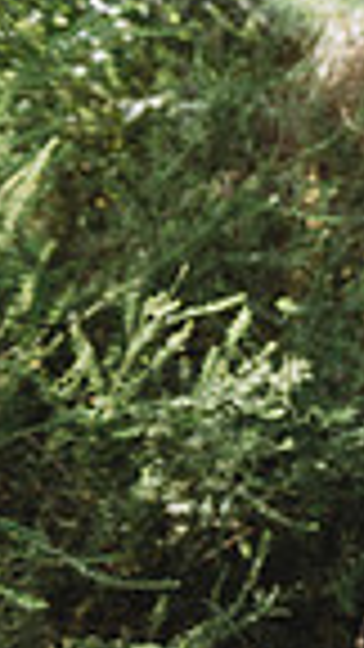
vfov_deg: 14.5
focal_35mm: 148
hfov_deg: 6.9
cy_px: 295
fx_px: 2540
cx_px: 1285
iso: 200
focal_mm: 35
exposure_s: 1/125
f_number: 5
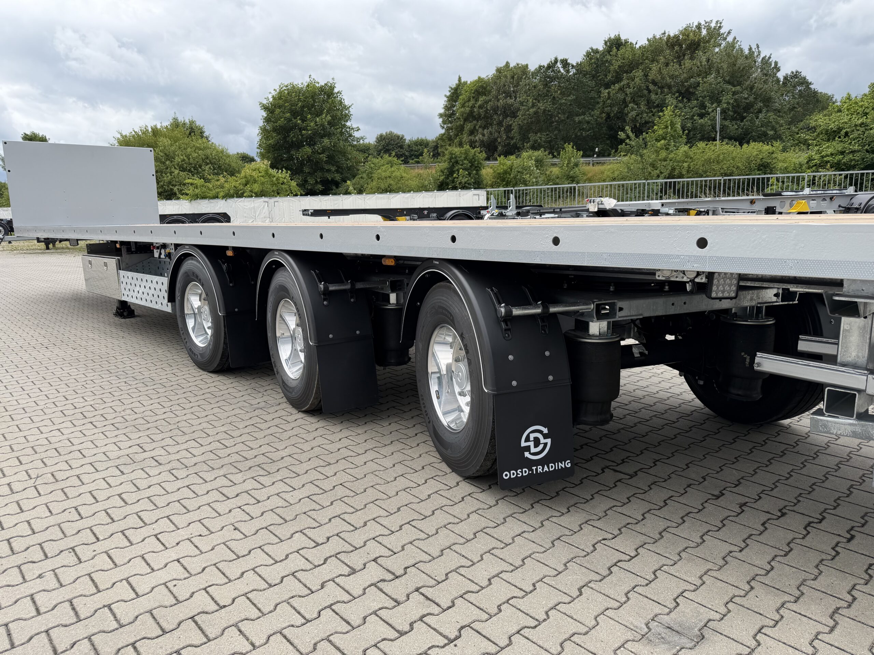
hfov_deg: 71.6
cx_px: 437
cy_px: 328
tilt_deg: -11.4
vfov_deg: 56.8
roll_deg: +1.8
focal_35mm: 24
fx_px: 606
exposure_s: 1/2299
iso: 80
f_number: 1.78
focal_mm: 6.76
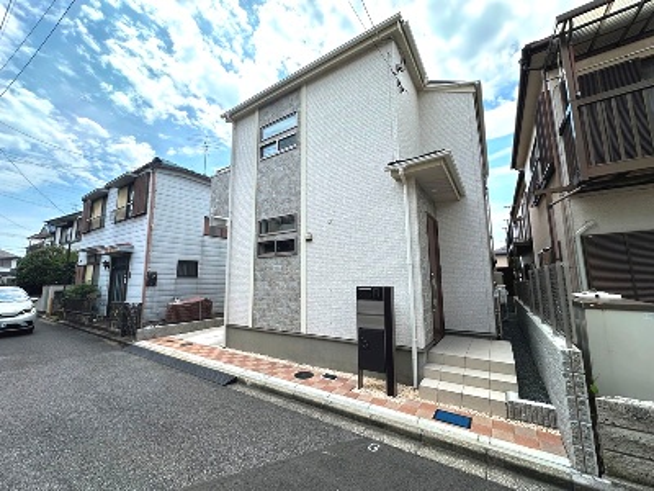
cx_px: 327
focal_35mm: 14
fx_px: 265
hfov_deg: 102.1
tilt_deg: +8.3
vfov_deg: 85.7
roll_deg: +0.5
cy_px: 246
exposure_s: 1/1135
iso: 50
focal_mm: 2.22
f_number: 2.2
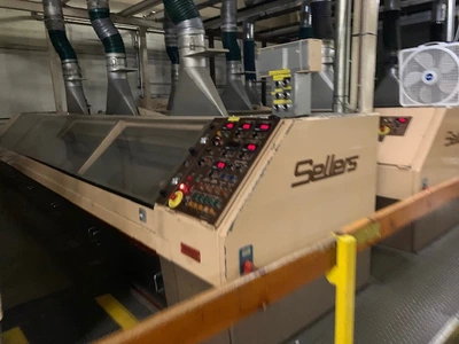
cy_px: 172
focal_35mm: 26
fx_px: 345
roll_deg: +1.2
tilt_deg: -8.4
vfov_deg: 53.1
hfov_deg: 67.3
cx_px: 230
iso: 640
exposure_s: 1/24
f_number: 1.8
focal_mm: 4.25
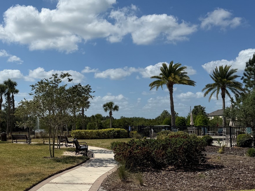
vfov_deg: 32.9
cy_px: 105
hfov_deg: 41.8
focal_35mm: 44
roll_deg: +1.1
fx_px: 324
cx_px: 69
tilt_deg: +6.0
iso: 80
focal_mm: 6.76
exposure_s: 1/10309
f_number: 1.78
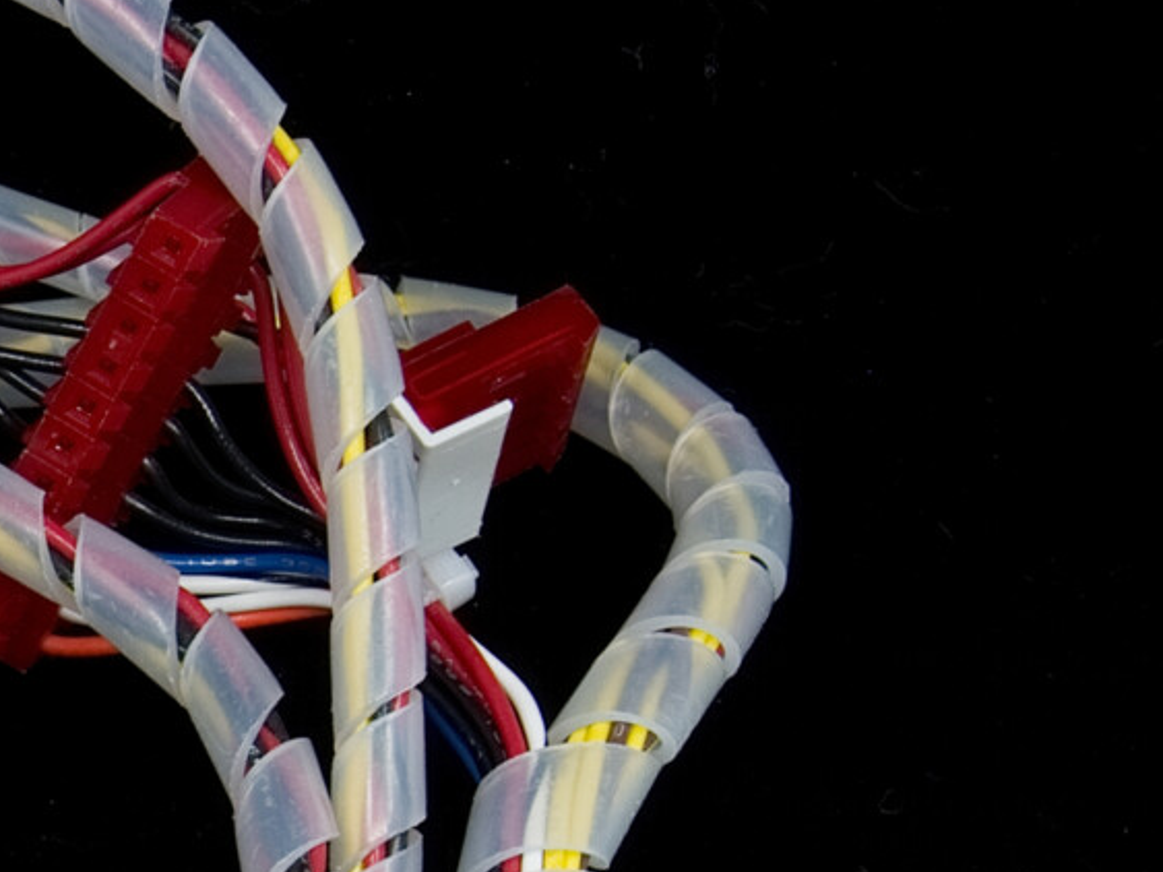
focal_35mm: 175
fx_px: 5878
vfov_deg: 8.3
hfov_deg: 10.4
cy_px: 1241
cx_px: -1130
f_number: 22
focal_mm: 40
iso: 100
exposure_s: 1/2.5
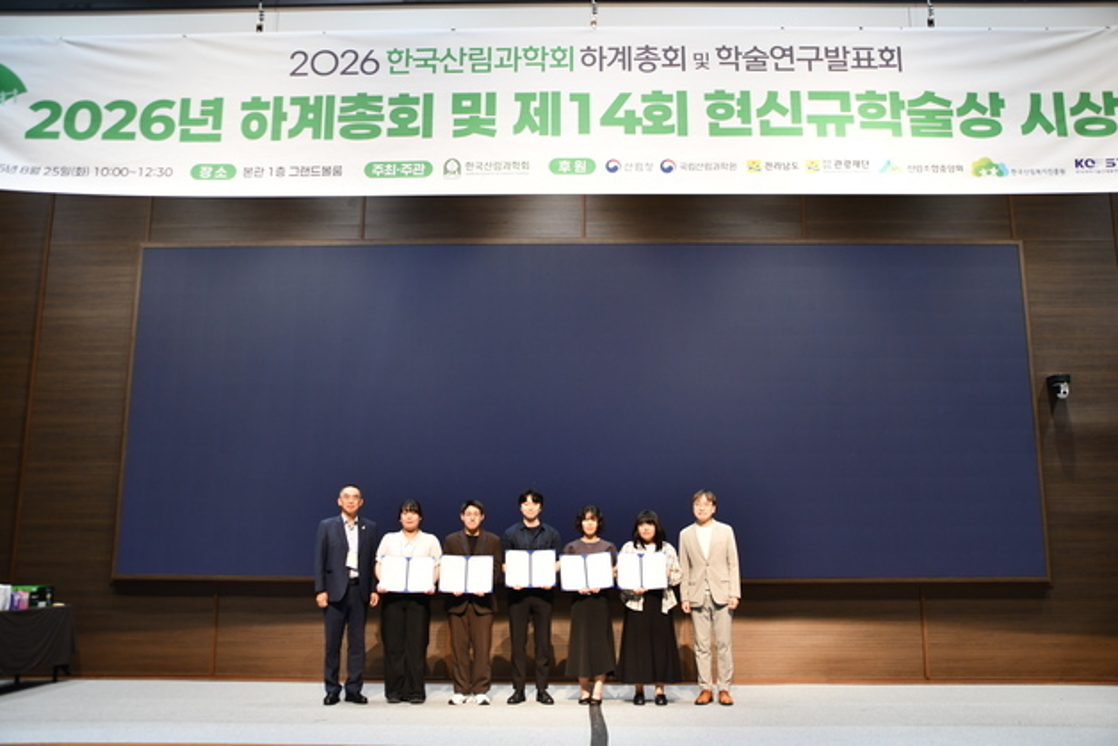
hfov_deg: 57.2
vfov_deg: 40.0
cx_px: 559
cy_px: 373
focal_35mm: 33
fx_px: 1025
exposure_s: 1/25
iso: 500
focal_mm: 22
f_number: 3.8
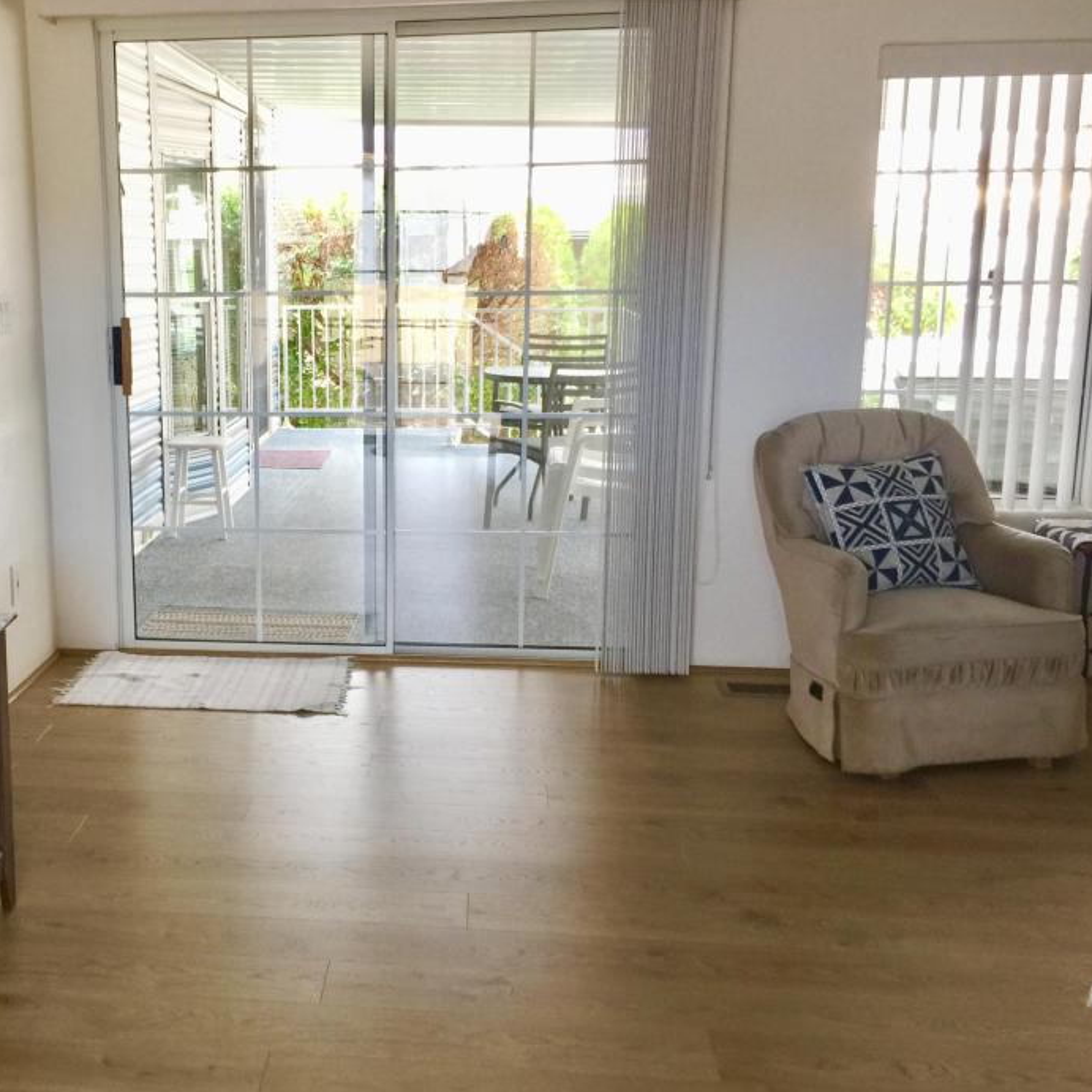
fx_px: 1356
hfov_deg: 42.7
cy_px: 539
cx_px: 297
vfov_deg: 43.9
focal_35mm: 38
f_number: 2.2
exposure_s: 1/15
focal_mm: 4.15
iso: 40
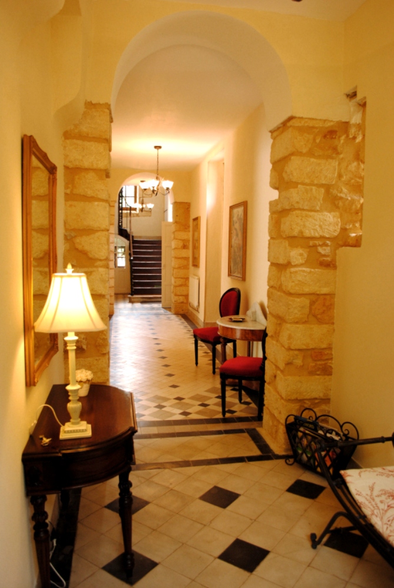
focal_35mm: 27
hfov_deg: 48.0
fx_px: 442
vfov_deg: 67.3
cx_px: 197
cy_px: 294
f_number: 3.5
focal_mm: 18
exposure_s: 1/40
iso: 400
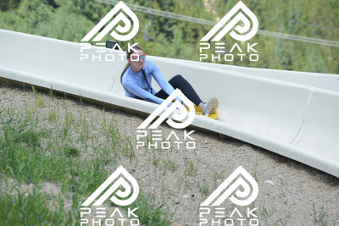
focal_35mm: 195
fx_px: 1837
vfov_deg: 7.0
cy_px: 113
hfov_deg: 10.5
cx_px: 170
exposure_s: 1/640
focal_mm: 195
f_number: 6.3
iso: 500
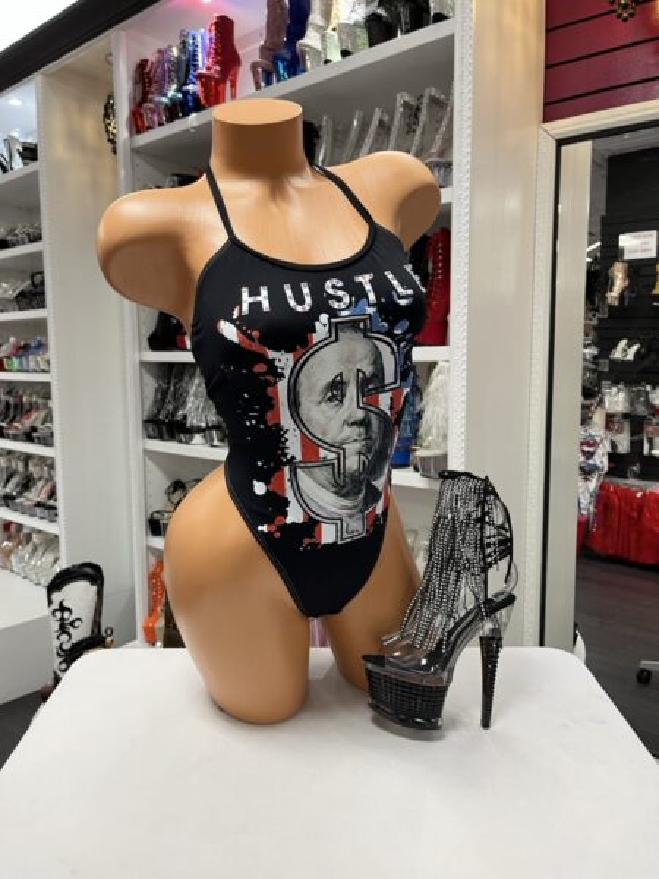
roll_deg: +0.5
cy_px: 440
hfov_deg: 53.1
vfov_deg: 67.3
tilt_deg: -5.4
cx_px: 330
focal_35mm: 26
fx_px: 660
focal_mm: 5.1
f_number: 1.6
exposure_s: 1/60
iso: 125
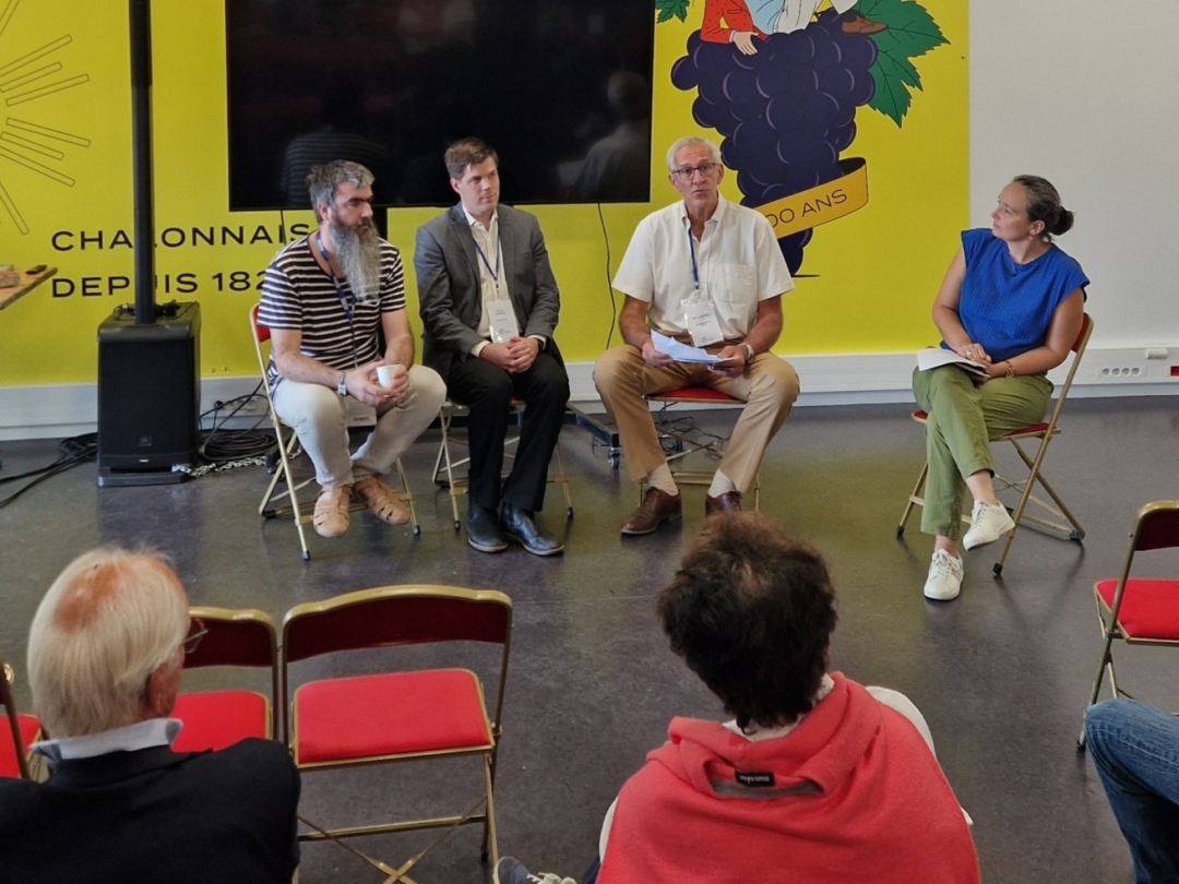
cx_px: 590
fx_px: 783
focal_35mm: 23
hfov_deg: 73.9
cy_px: 442
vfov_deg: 58.9
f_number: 1.8
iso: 100
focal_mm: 5.4
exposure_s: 1/100
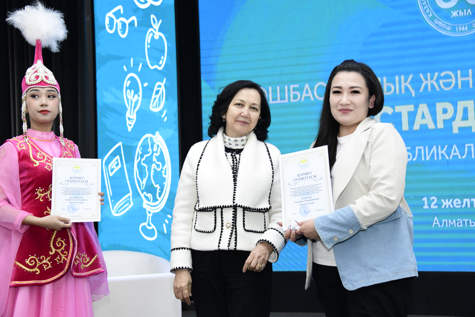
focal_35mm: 50
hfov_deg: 39.6
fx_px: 660
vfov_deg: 27.0
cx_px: 238
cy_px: 158
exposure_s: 1/125
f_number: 5
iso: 1600
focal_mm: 50
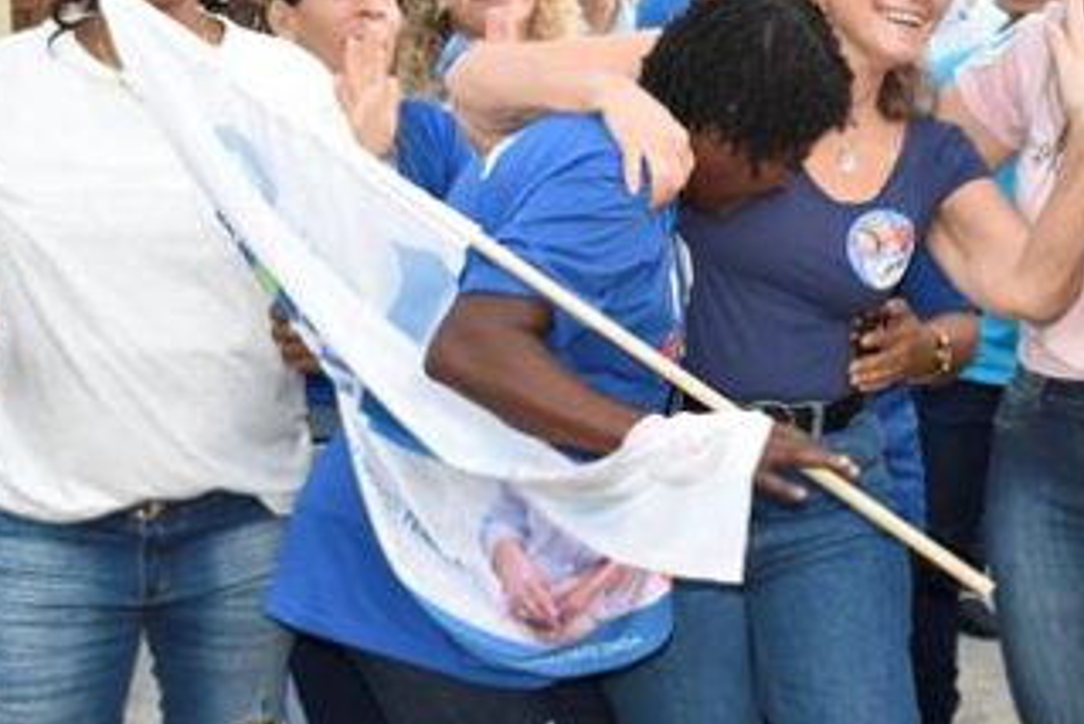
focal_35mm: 71
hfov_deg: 27.8
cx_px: 887
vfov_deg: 19.2
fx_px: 2139
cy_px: 299
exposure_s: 1/125
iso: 800
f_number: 5.6
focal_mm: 24
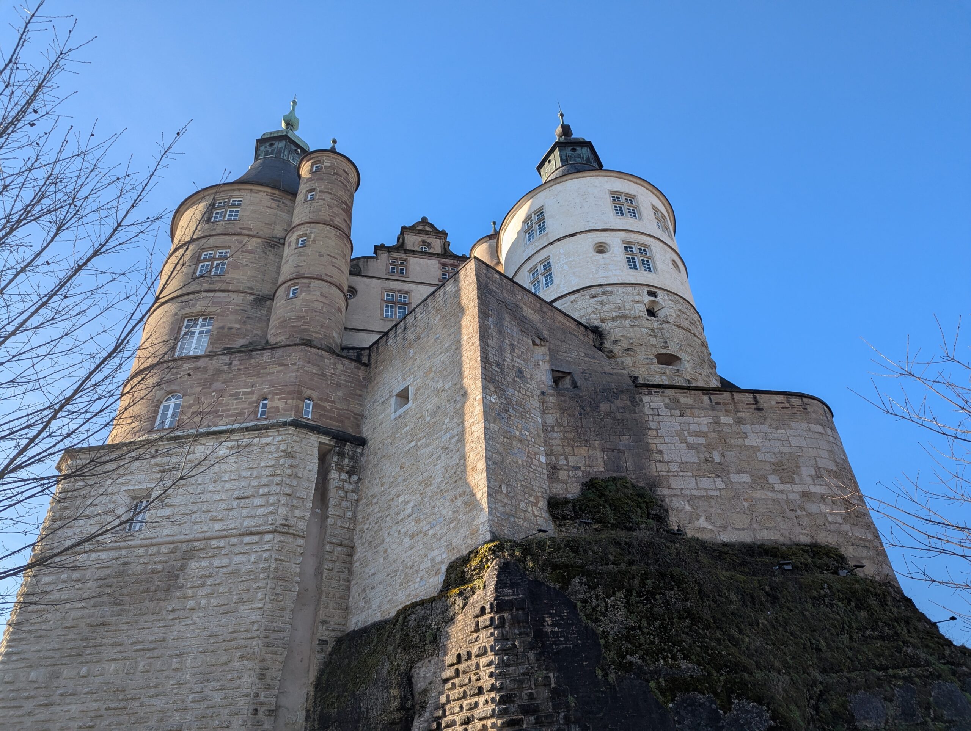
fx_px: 674
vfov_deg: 56.9
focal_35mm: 24
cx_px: 486
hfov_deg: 71.5
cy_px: 366
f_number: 1.85
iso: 41
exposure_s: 1/1121
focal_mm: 6.81
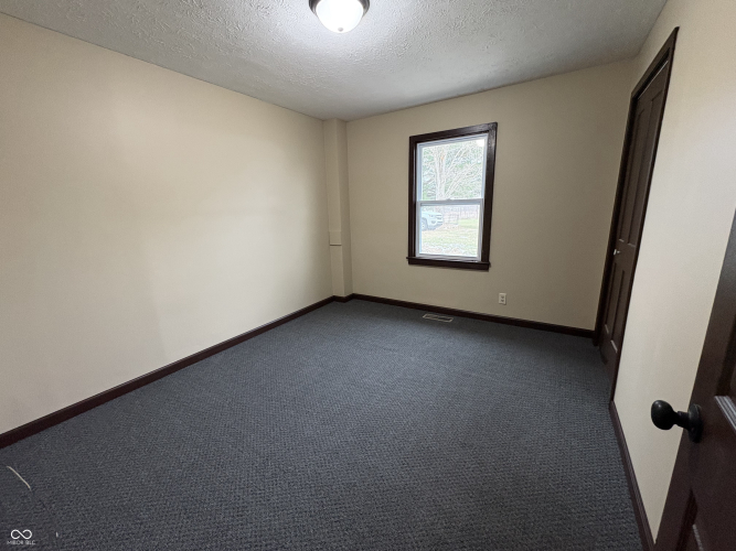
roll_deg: +1.9
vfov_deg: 85.7
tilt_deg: -13.5
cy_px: 276
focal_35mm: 14
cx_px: 368
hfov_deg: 102.1
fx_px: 298
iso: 320
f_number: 2.2
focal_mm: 2.22
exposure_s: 1/60
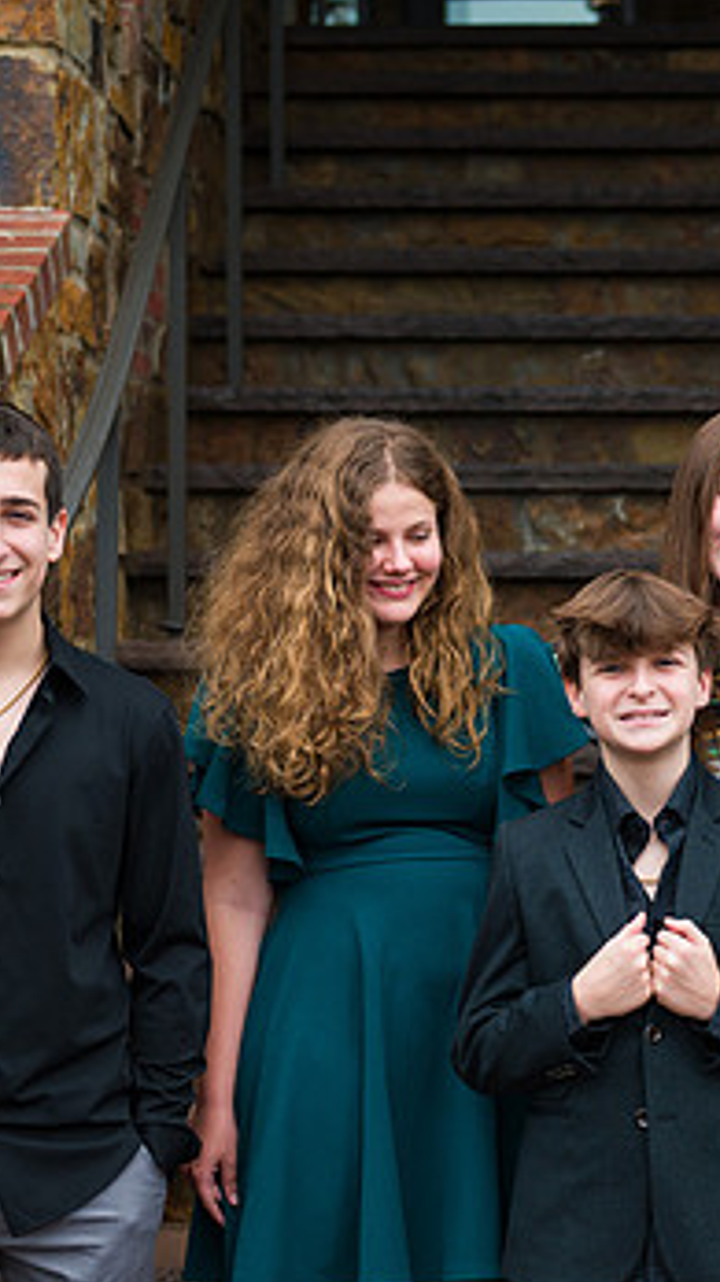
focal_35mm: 95
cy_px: 690
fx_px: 3227
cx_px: 598
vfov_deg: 22.5
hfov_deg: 12.7
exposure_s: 1/500
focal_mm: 52
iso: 320
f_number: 4
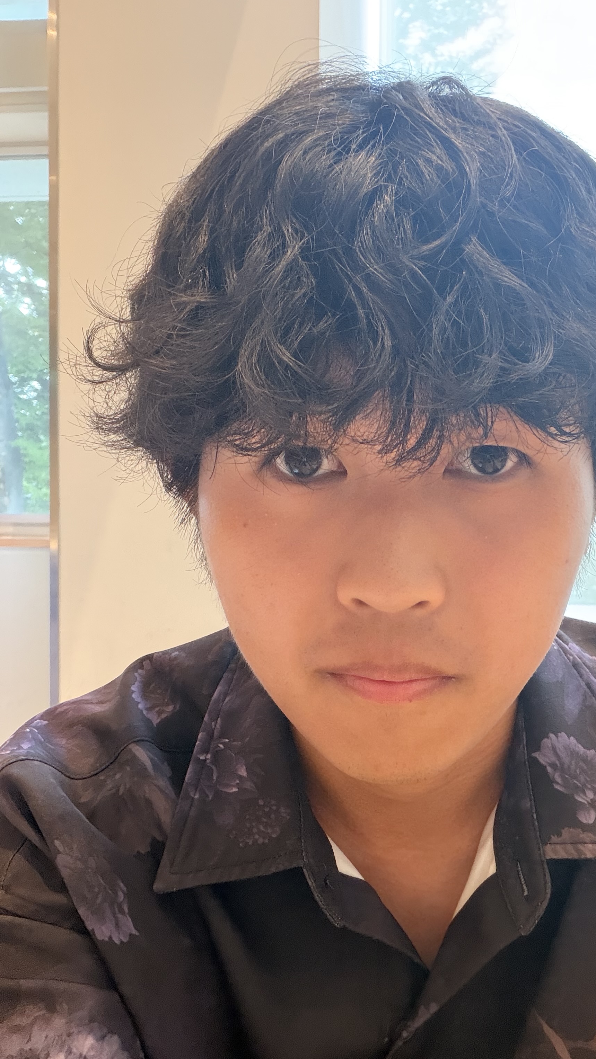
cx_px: 379
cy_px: 532
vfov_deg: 59.5
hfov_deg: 35.4
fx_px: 927
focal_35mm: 33
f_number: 1.9
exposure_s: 1/31
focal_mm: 2.71
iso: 400
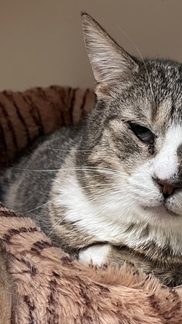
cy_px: 177
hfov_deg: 26.8
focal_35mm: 43
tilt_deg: -18.0
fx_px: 369
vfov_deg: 47.3
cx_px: 162
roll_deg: -2.7
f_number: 1.6
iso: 250
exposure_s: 1/60
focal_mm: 5.1
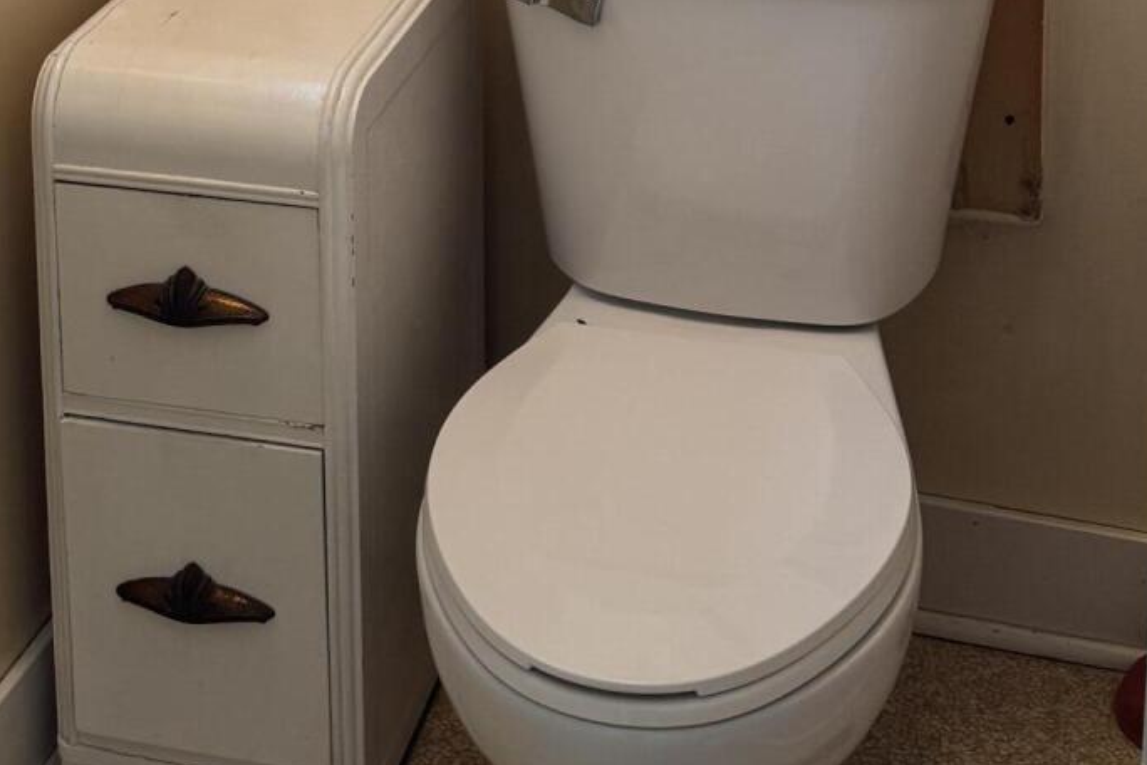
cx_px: 382
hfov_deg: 27.5
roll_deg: +1.0
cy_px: -342
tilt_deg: -12.3
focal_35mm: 73
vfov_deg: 17.1
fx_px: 2326
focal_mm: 6.76
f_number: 1.78
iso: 125
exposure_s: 1/60
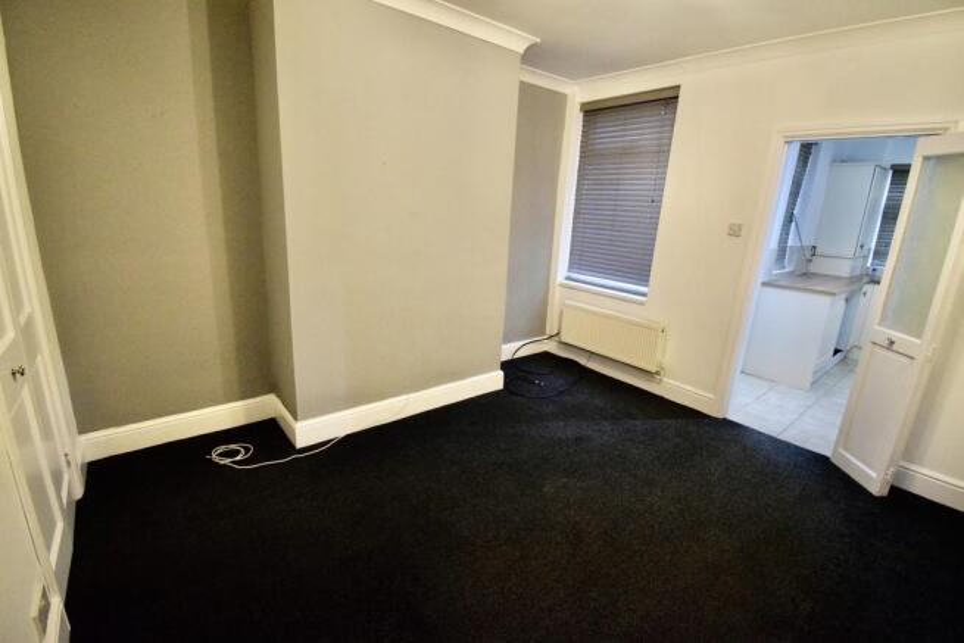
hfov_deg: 100.4
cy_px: 322
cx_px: 482
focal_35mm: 15
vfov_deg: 77.4
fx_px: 402
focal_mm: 10
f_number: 4.5
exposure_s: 1/60
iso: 4500
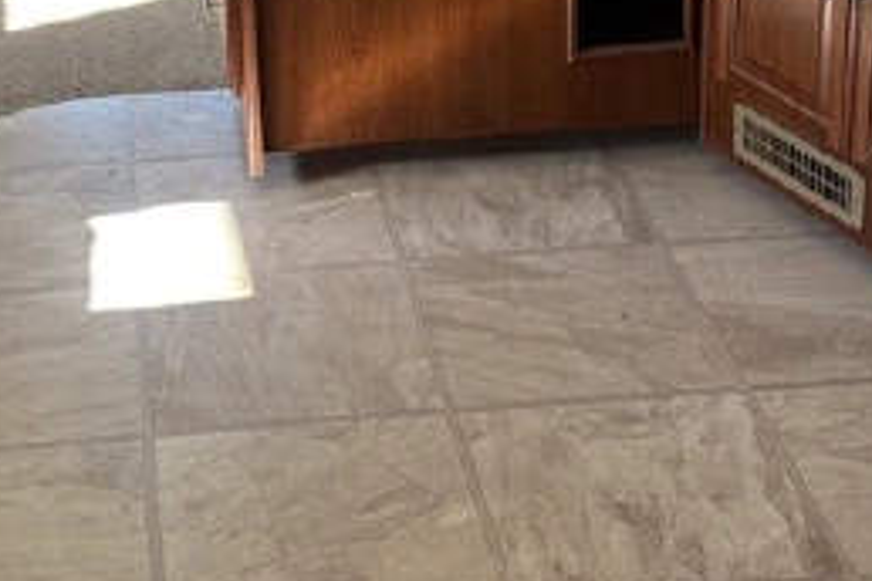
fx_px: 2035
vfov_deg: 15.6
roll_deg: +1.4
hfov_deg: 24.0
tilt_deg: -16.1
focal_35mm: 84
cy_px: -118
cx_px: 270
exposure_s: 1/121
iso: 80
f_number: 1.6
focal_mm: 5.96
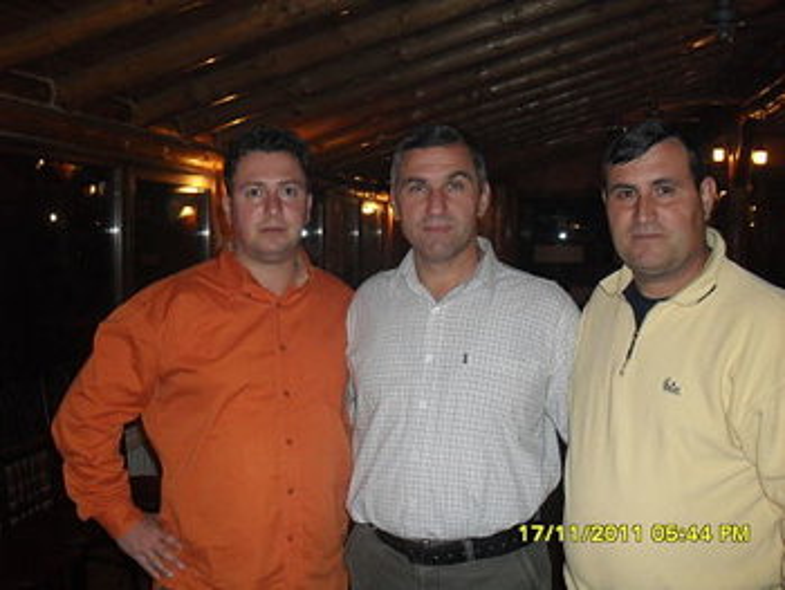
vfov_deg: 37.8
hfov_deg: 48.9
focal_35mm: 38
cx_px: 392
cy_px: 295
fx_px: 862
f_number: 2.8
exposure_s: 1/45
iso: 200
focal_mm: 6.3
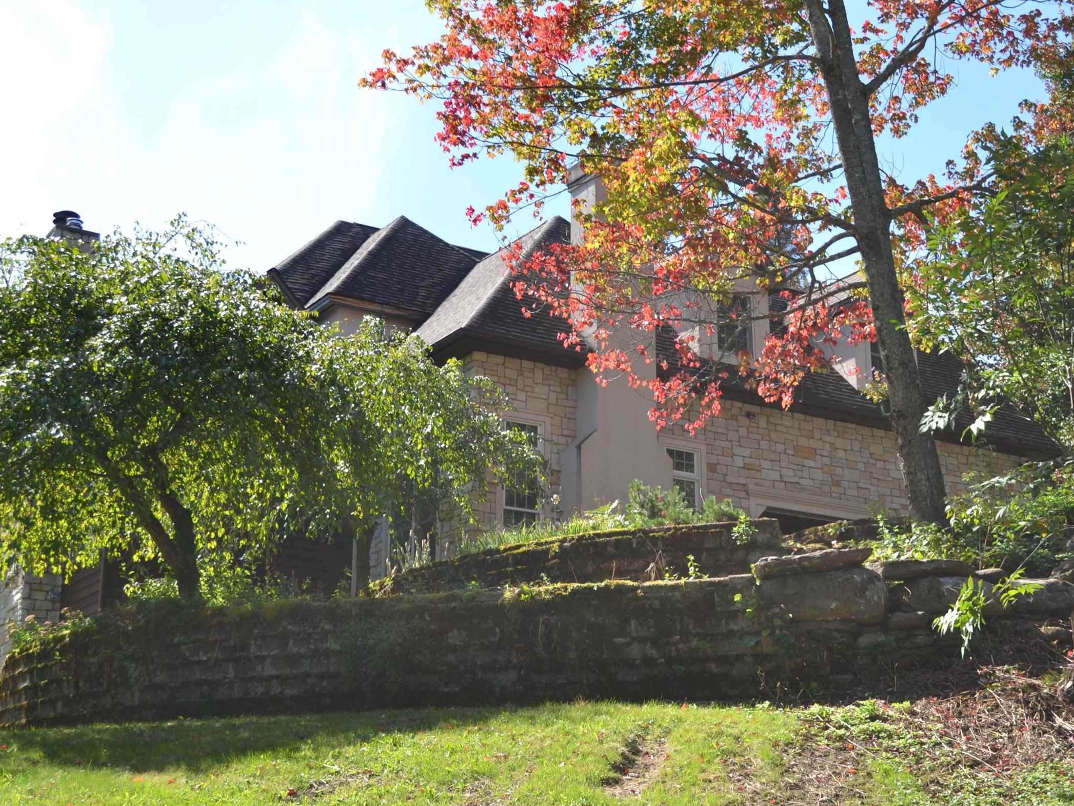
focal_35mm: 55
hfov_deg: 34.9
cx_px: 578
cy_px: 332
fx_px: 1707
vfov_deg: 26.5
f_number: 5.6
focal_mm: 26
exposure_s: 1/200
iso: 100
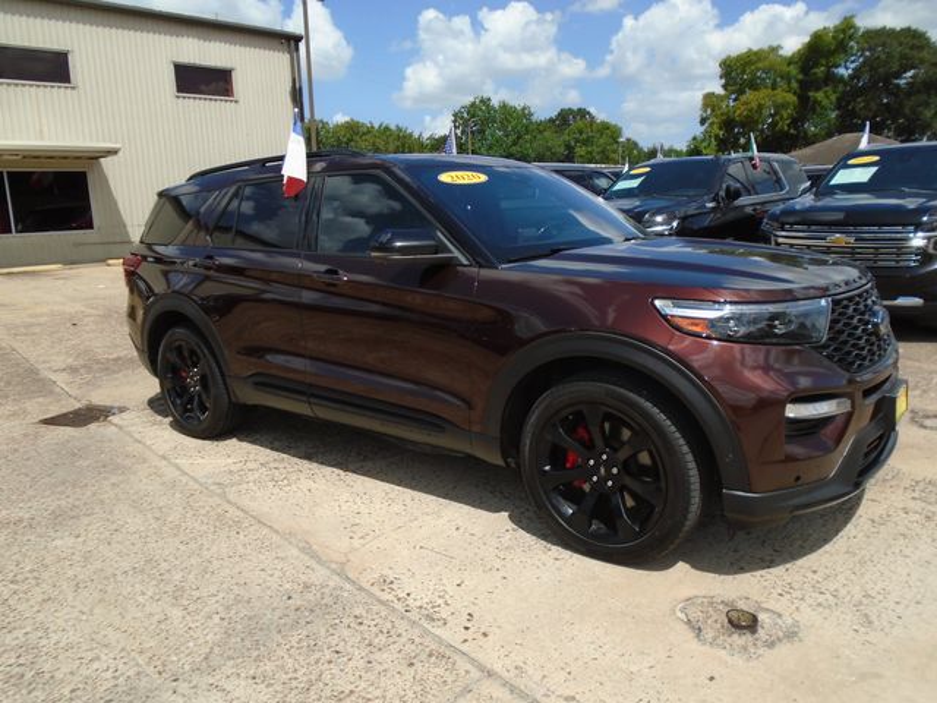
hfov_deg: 67.3
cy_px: 352
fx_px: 704
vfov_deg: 53.1
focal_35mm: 26
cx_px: 468
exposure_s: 1/1500
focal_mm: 4.6
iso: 100
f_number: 3.2
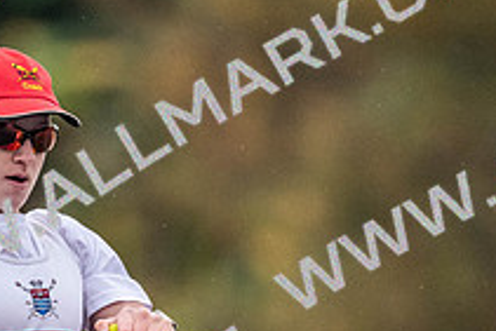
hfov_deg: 0.8
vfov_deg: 0.6
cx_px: 103
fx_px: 34067
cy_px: 349
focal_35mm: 2471
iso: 2500
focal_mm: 600
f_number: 4
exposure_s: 1/2500
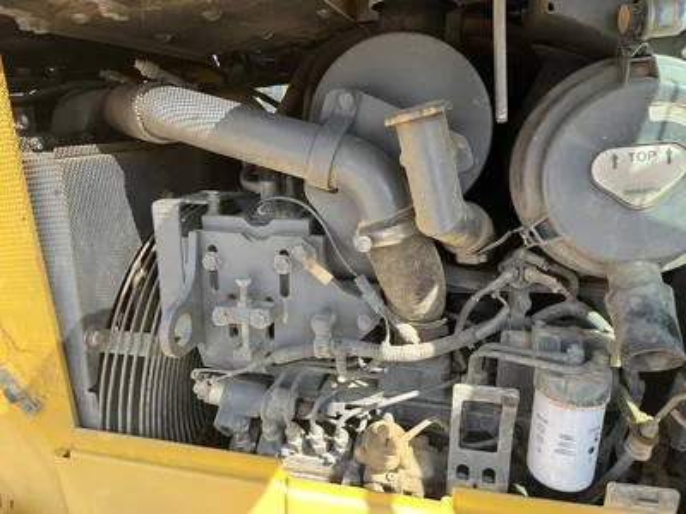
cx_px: 343
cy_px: 257
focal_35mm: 26
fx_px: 515
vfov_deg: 53.1
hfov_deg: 67.3
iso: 50
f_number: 1.6
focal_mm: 5.1
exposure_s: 1/371
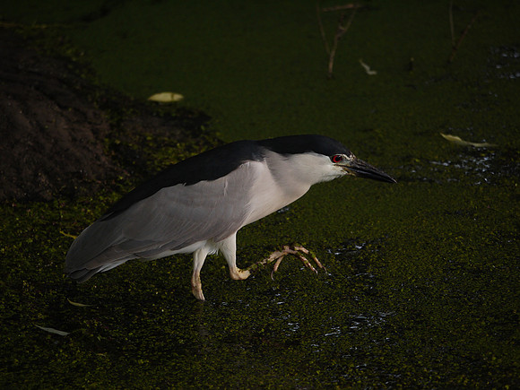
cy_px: 195
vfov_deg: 5.5
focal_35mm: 272
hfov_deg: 7.3
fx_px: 4086
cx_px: 260
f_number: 4.4
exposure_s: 1/200
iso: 250
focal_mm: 136
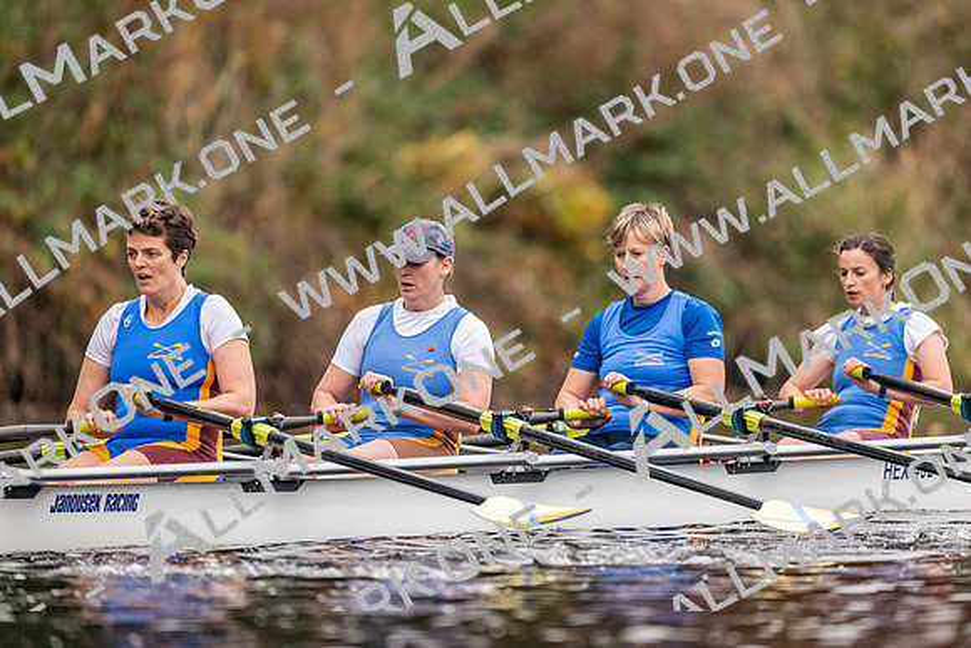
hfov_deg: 3.4
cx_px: 486
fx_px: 16186
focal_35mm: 600
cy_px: 324
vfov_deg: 2.3
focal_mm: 600
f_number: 4
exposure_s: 1/2500
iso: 4000
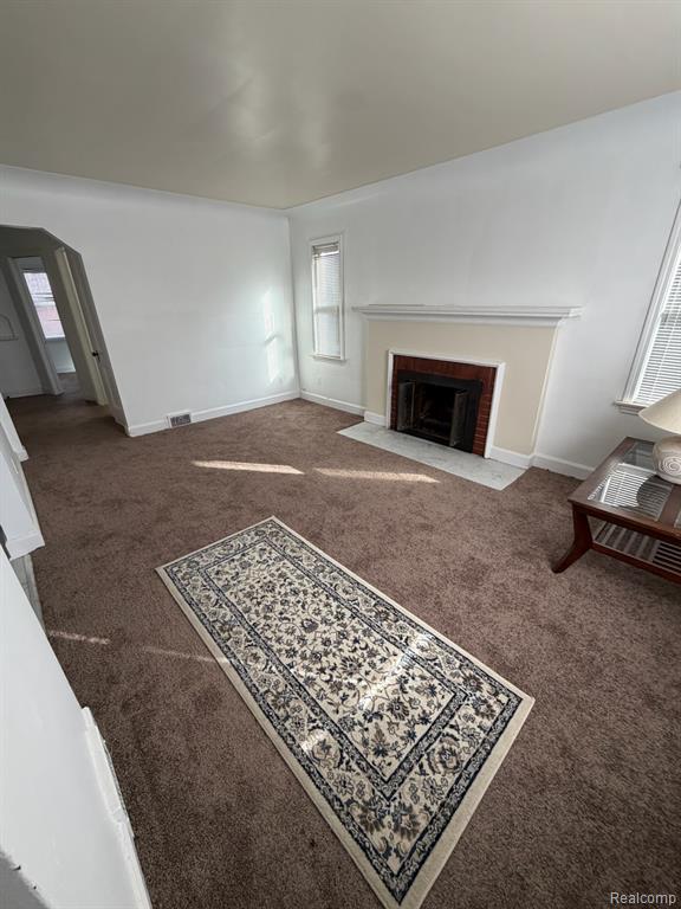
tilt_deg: -24.4
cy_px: 454
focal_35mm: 14
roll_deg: +0.9
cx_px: 340
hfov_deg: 85.7
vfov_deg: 102.1
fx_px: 367
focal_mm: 2.22
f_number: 2.2
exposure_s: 1/121
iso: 200
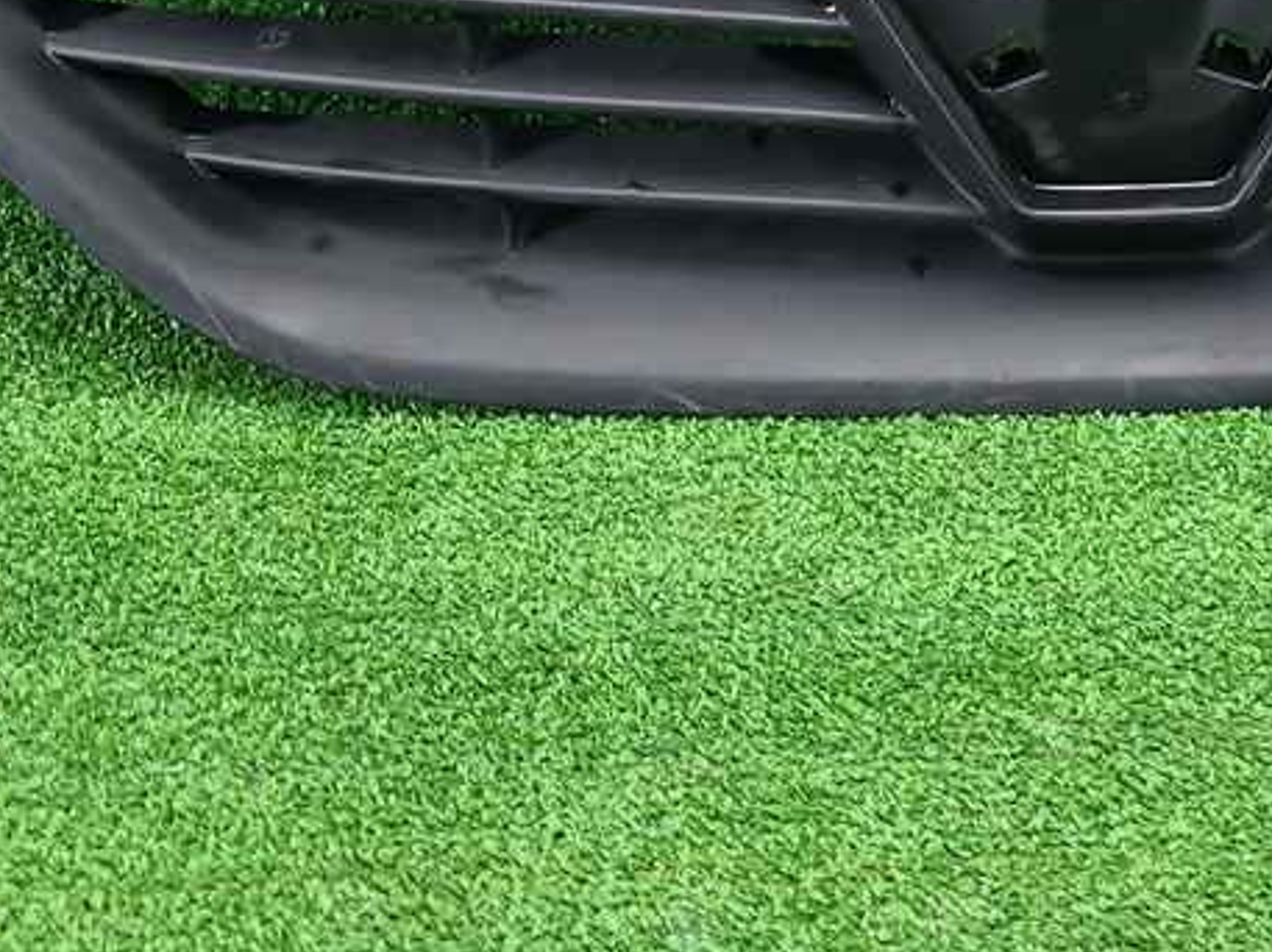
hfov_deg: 23.4
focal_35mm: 82
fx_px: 3011
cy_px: -231
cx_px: 1080
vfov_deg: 17.1
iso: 263
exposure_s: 1/50
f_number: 1.8
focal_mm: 5.4
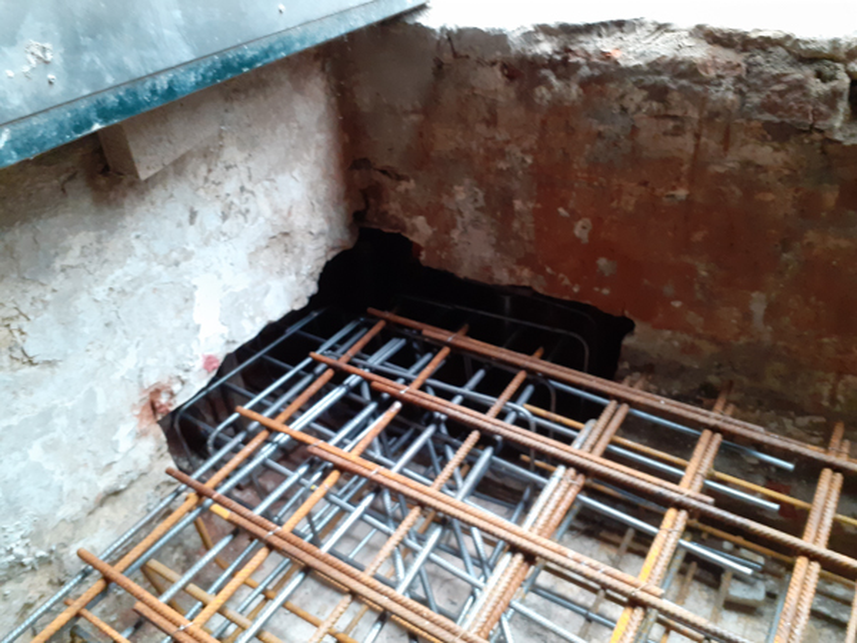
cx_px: 428
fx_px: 668
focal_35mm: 27
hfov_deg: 65.3
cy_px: 322
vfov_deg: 51.4
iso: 200
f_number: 1.9
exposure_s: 1/25
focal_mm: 3.6
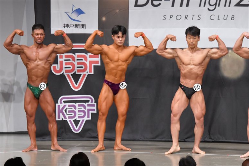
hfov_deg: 10.2
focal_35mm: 202
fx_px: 1397
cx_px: 124
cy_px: 83
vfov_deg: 6.8
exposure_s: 1/400
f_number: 5.6
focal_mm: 135
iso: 6400
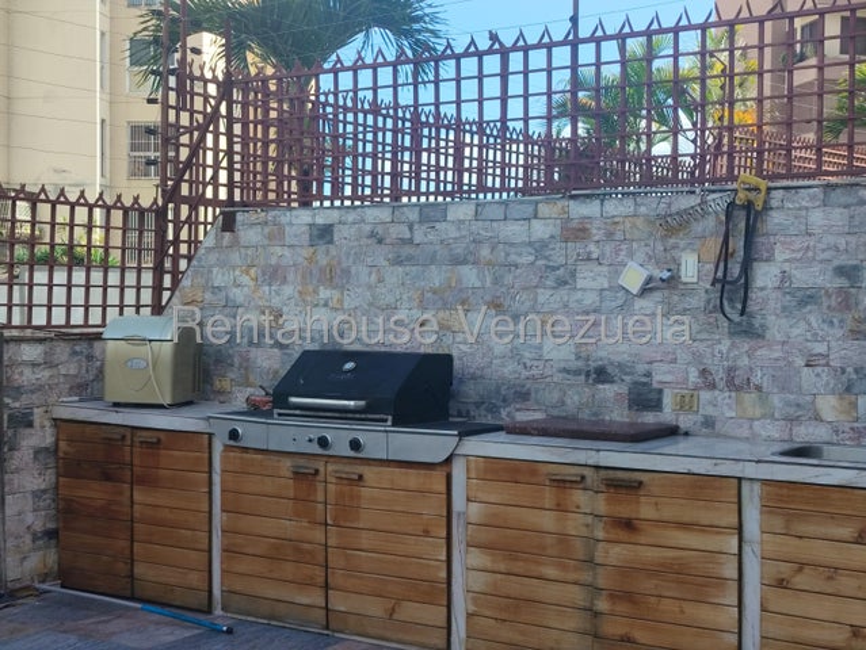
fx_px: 1252
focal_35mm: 50
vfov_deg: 29.1
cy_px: 325
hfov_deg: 38.2
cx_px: 433
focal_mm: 4.71
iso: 50
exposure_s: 1/517
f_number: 1.79
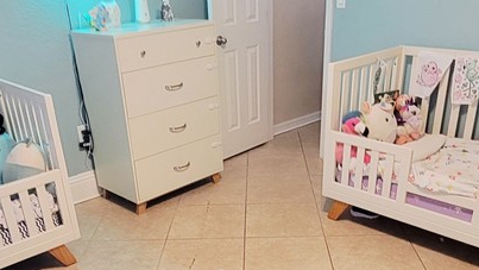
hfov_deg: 55.2
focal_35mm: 36
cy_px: 228
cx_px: 223
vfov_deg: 31.7
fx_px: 457
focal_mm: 2.2
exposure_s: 1/40
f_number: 2.2
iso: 320
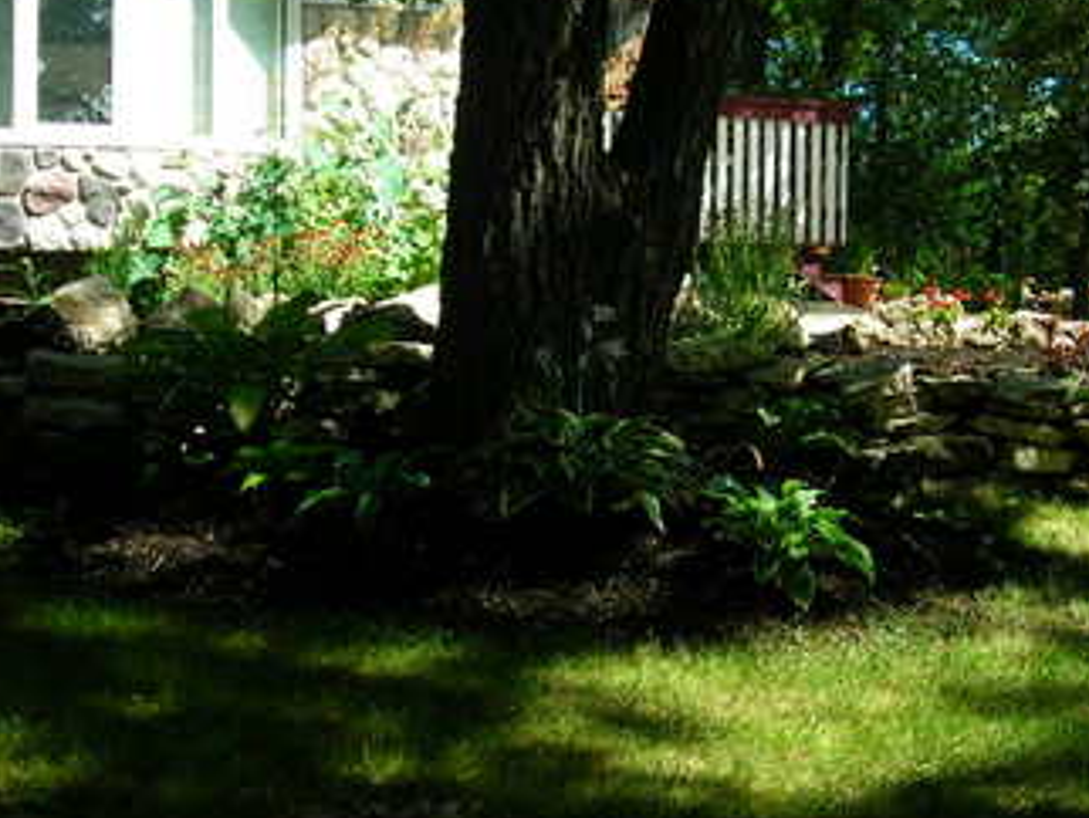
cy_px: 372
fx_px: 1763
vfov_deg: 26.1
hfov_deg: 34.3
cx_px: 524
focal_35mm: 56
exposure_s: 1/197
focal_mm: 6.8
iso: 50
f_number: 3.3
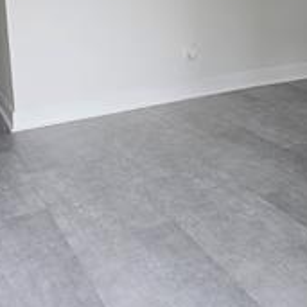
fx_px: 572
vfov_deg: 28.8
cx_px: 196
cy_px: 29
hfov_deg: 29.9
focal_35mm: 57
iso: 100
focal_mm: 6.3
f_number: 1.7
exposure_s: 1/120
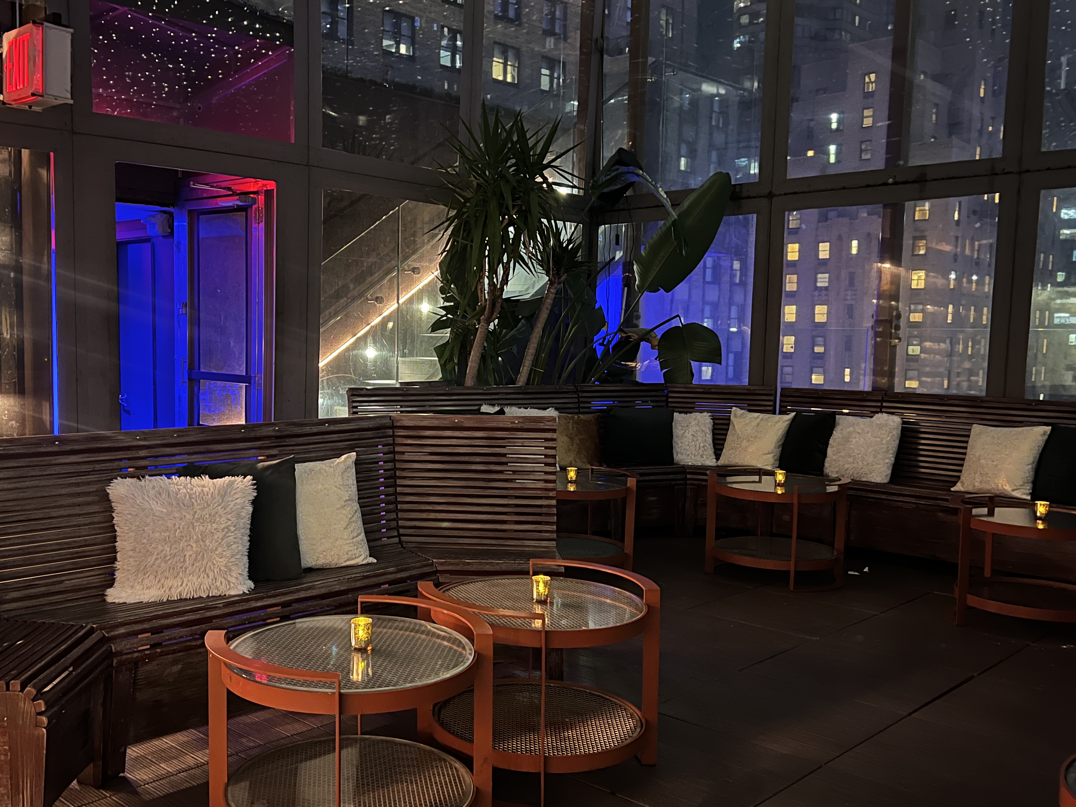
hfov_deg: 53.4
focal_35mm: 34
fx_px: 1057
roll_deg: -0.4
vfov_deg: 41.7
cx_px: 410
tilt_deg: -6.0
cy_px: 442
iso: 800
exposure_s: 1/9
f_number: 1.5
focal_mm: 5.7
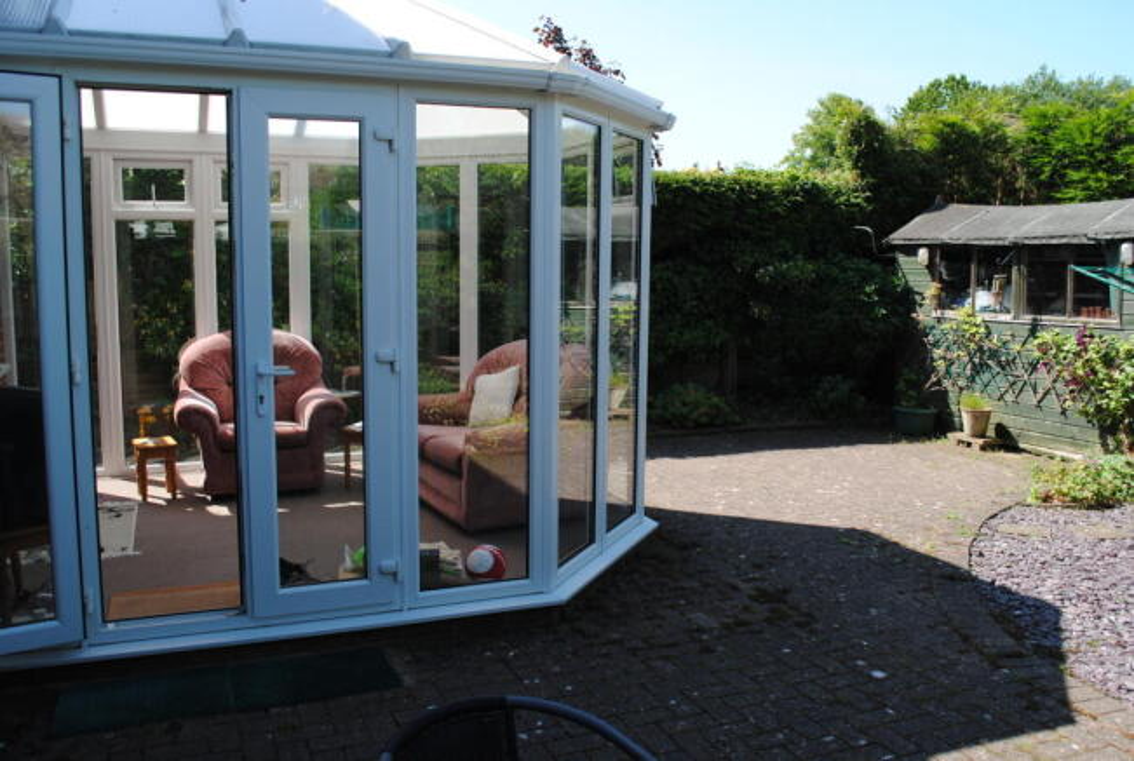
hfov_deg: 61.8
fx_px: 947
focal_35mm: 30
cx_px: 567
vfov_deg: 43.8
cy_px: 380
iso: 100
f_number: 6.3
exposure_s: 1/160
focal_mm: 20
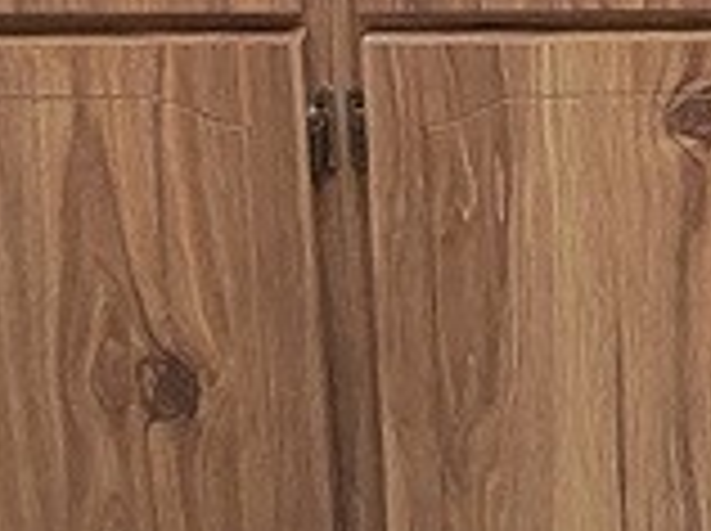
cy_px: -698
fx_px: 1702
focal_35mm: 83
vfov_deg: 13.5
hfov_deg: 22.3
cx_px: 774
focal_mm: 2.2
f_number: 2.2
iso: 320
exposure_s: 1/30
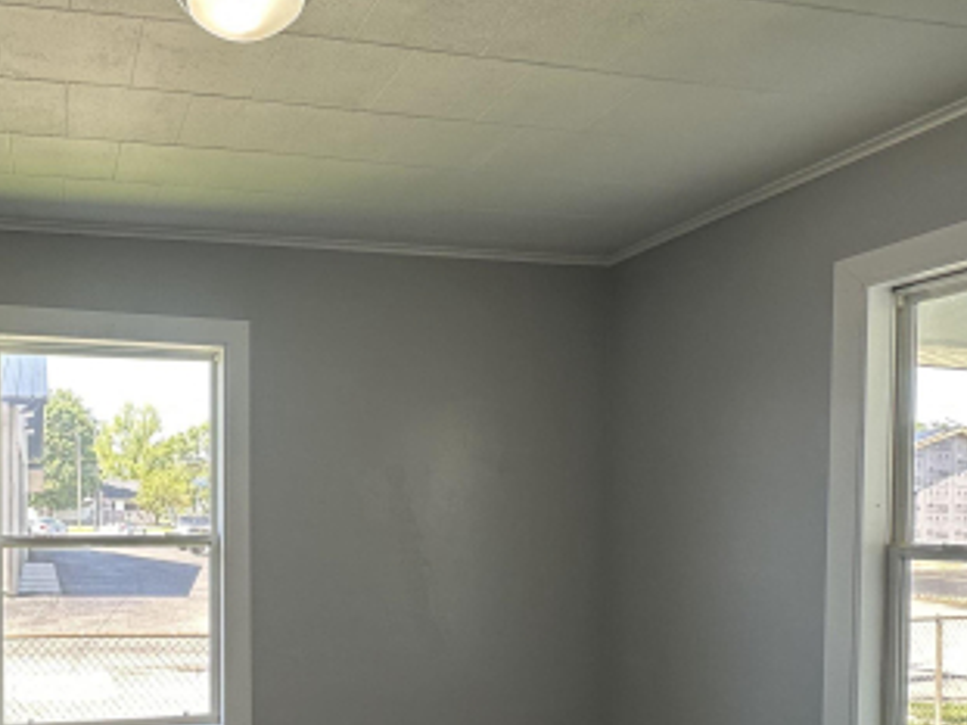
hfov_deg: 56.7
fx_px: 838
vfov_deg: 45.4
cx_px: 232
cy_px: 532
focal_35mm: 30
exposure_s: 1/99
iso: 64
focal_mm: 2.22
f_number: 2.2
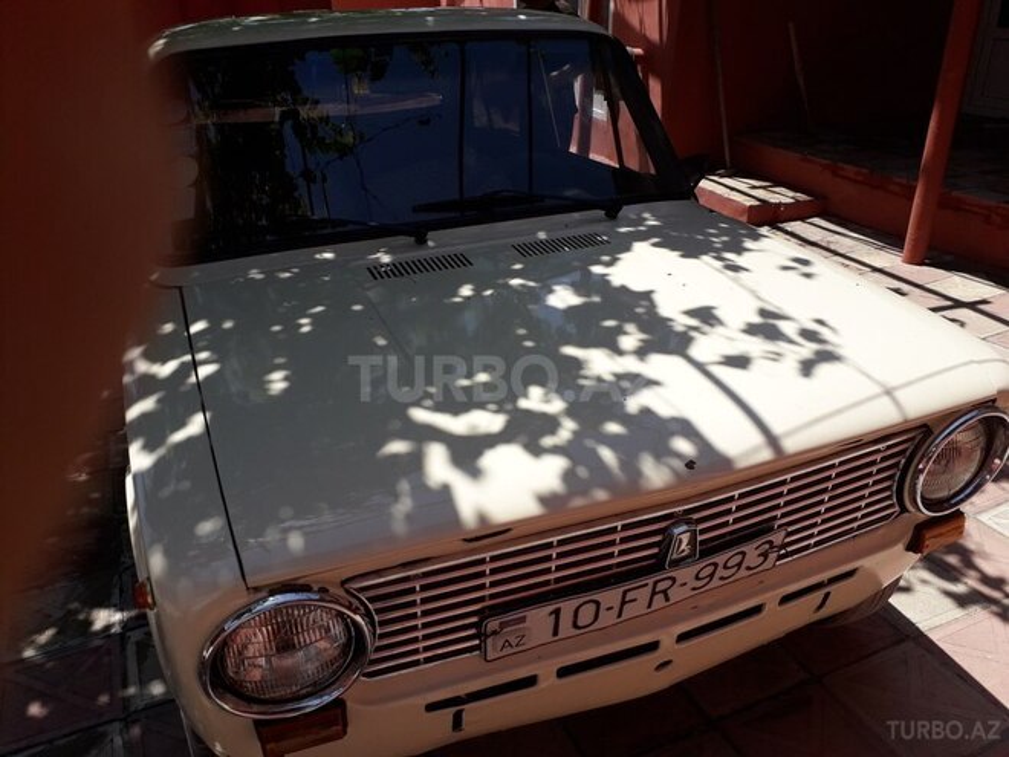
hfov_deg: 65.3
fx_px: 787
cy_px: 378
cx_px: 504
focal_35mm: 27
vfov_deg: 51.4
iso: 40
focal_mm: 3.6
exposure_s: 1/1916
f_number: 1.9
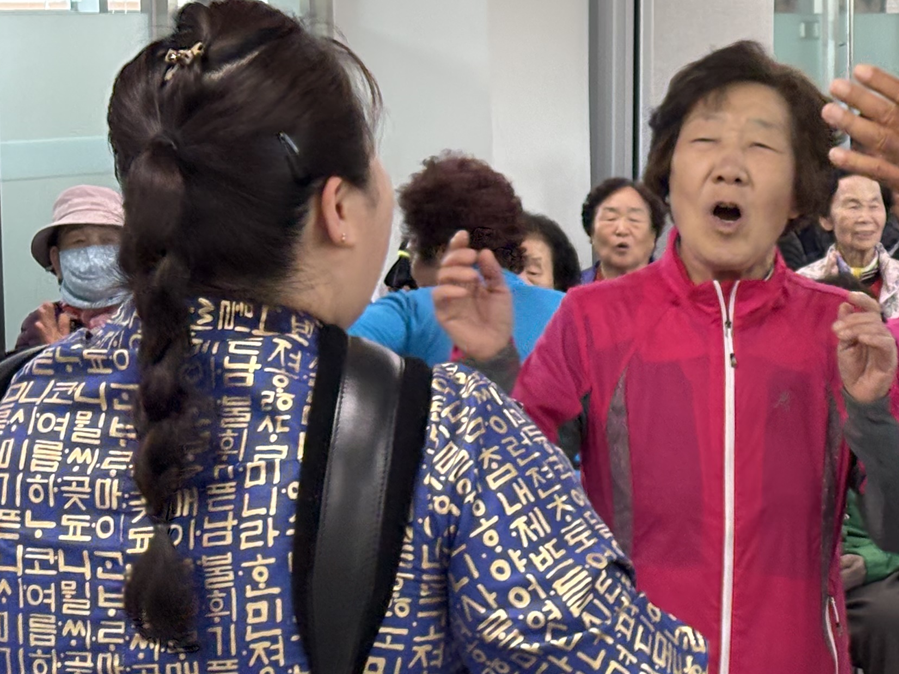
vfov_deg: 11.7
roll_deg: +0.6
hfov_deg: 15.2
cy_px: 370
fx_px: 3298
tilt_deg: -6.6
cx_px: 923
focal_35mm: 127
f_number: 1.6
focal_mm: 5.96
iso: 160
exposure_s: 1/120
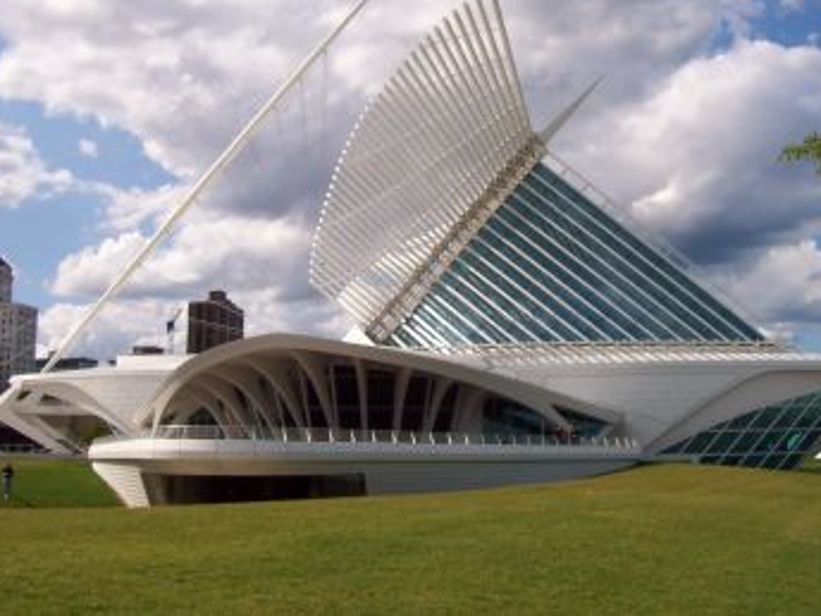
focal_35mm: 43
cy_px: 260
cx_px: 403
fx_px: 1020
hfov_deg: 43.8
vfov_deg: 33.5
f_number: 5.6
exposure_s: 1/750
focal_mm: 5.6
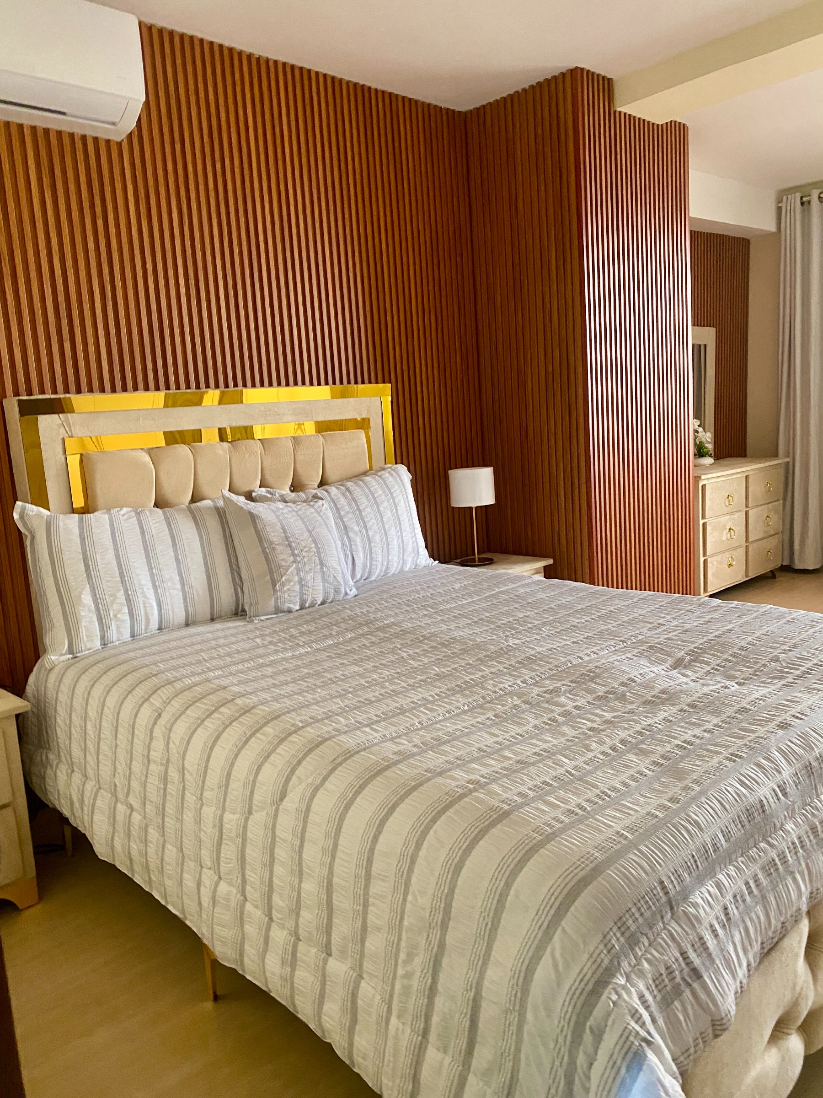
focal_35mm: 26
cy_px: 549
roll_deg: +4.7
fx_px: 824
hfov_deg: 53.1
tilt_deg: -5.7
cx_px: 412
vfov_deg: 67.3
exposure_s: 1/60
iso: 320
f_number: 1.8
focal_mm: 4.25
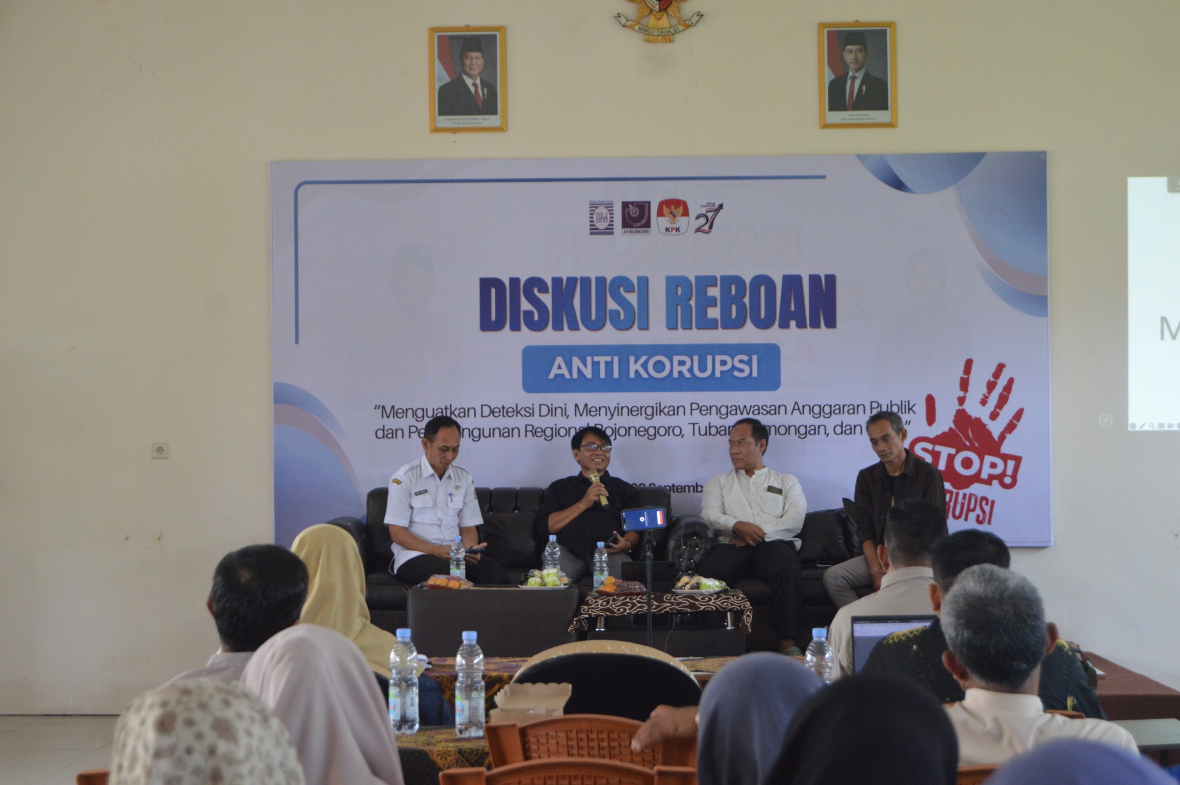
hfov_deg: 26.0
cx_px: 590
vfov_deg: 17.5
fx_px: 2555
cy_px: 392
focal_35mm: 78
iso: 1250
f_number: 5.6
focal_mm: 52
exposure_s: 1/60.2
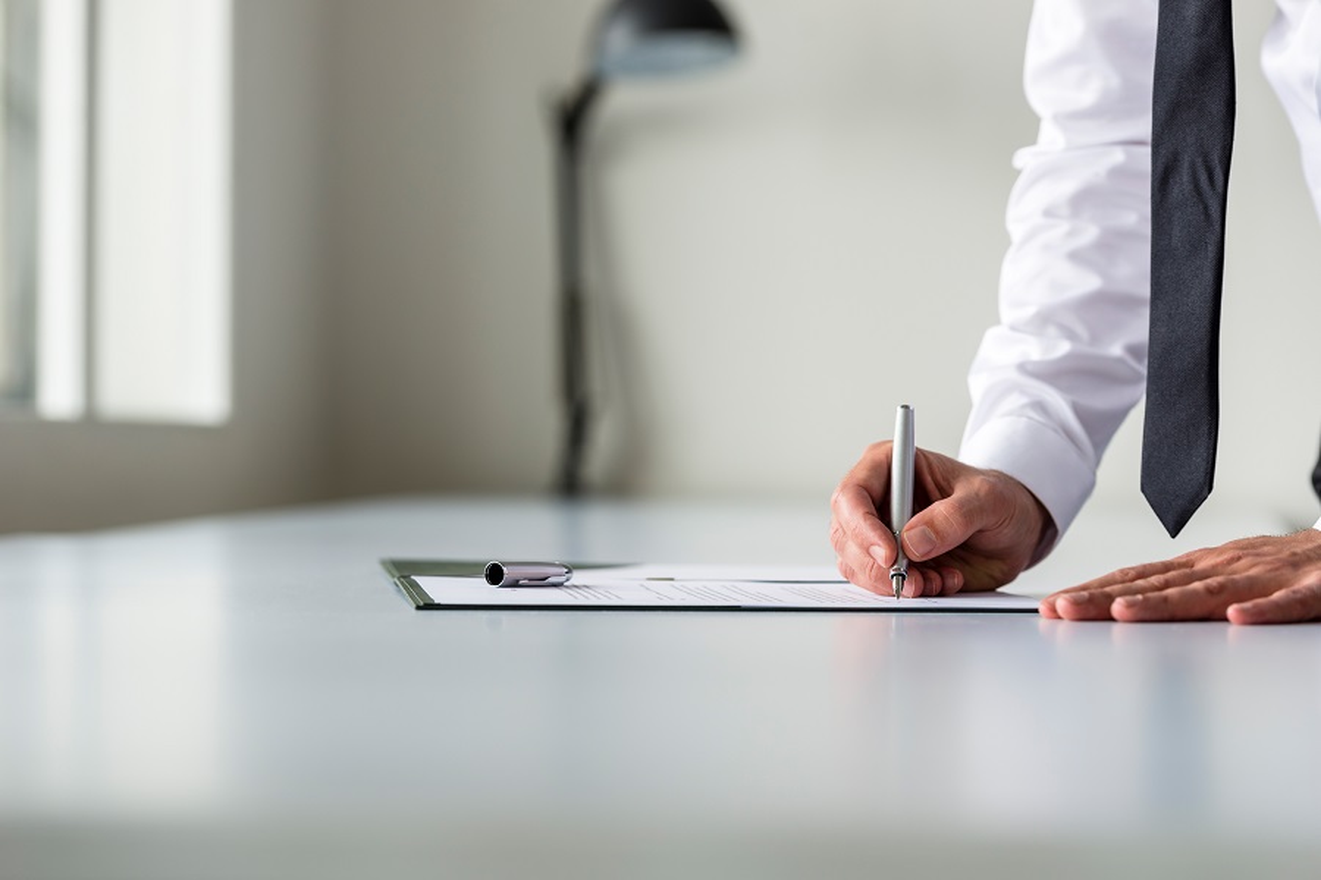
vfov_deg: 12.2
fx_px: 4109
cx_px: 660
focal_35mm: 112
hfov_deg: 18.3
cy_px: 440
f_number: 4
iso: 125
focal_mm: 112
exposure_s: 1/40
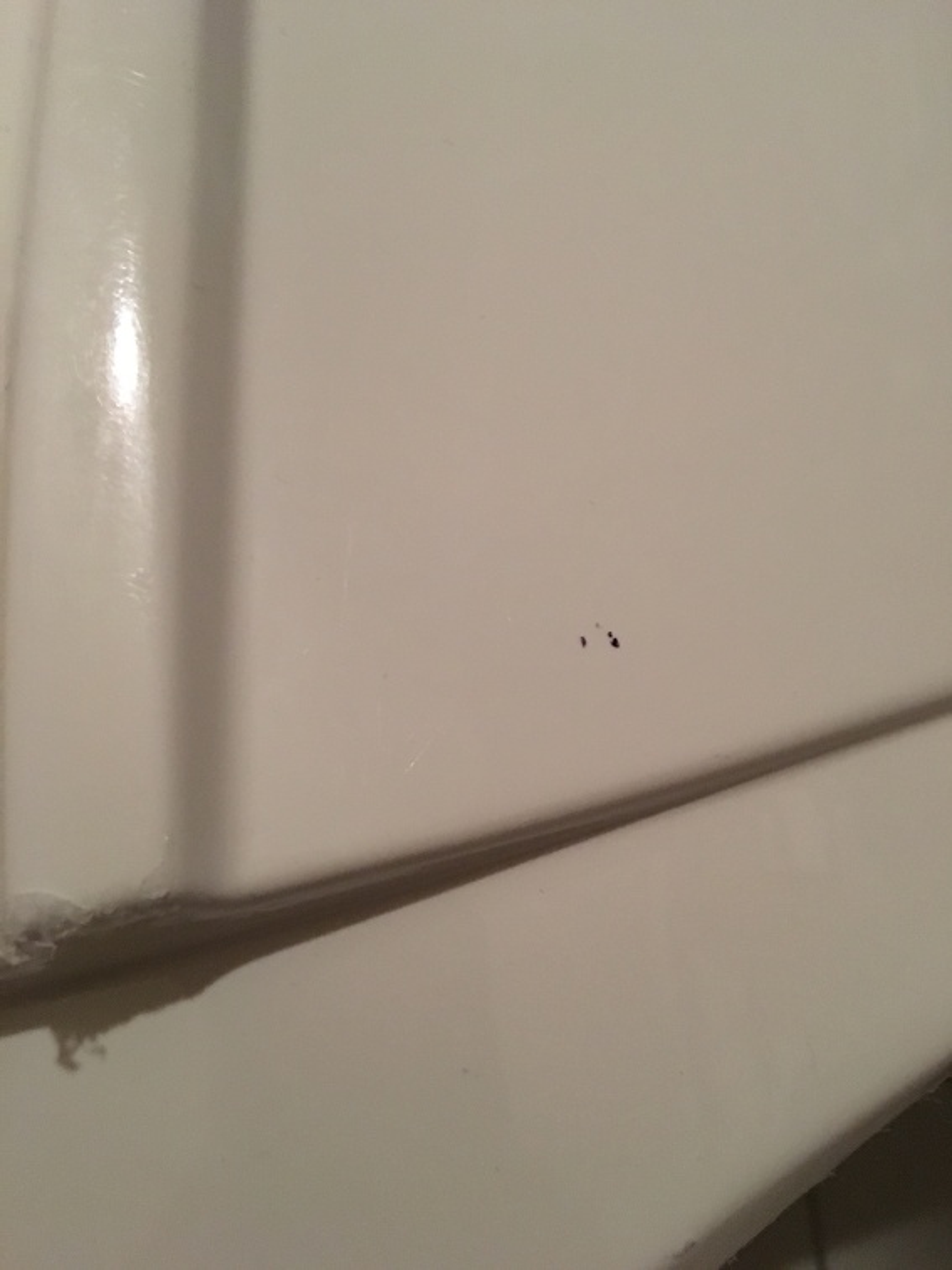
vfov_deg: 61.7
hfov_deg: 48.2
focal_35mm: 29
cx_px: 476
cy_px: 635
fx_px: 1063
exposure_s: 1/15
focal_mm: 4.15
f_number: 2.2
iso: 500
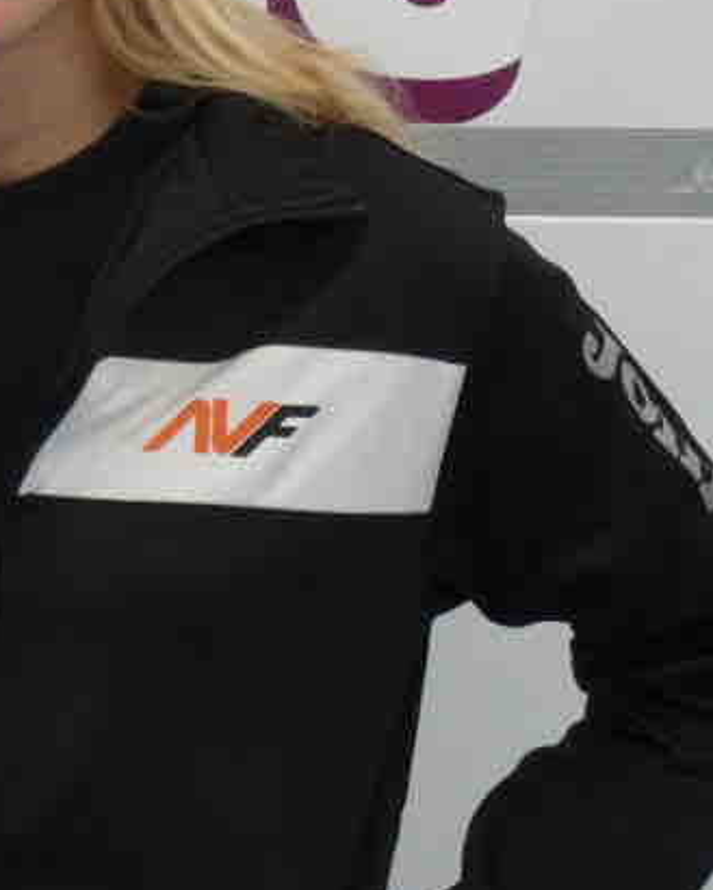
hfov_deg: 8.8
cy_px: 89
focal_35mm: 175
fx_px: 4614
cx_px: 108
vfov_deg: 11.0
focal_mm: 12.8
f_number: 3.6
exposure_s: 1/125
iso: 80
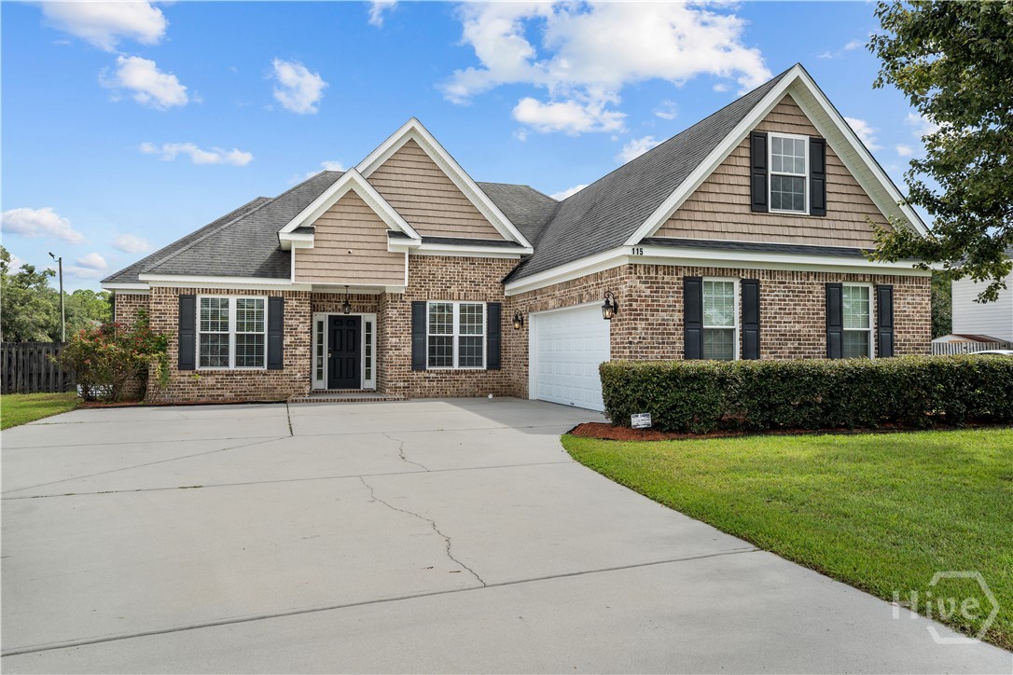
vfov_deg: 53.1
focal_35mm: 24
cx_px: 506
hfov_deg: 73.7
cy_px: 338
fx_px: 675
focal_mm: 24
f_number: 8
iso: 100
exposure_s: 1/160
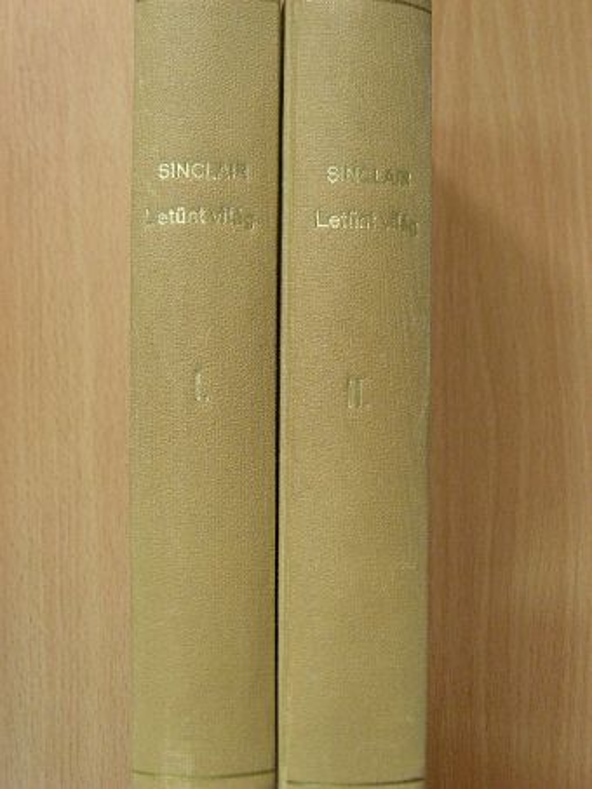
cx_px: 296
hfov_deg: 27.5
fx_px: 1208
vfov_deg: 36.2
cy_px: 394
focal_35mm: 53
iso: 200
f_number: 3.5
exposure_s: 1/14.2
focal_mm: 8.8
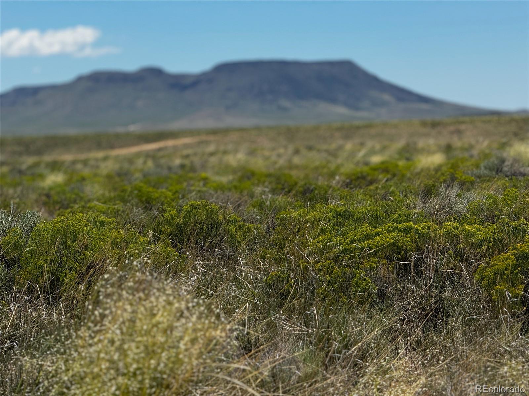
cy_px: 198
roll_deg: +1.3
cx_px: 264
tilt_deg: -2.1
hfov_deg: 16.4
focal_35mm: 120
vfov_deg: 12.3
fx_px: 1834
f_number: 2.8
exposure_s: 1/1513
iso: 50
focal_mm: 15.66
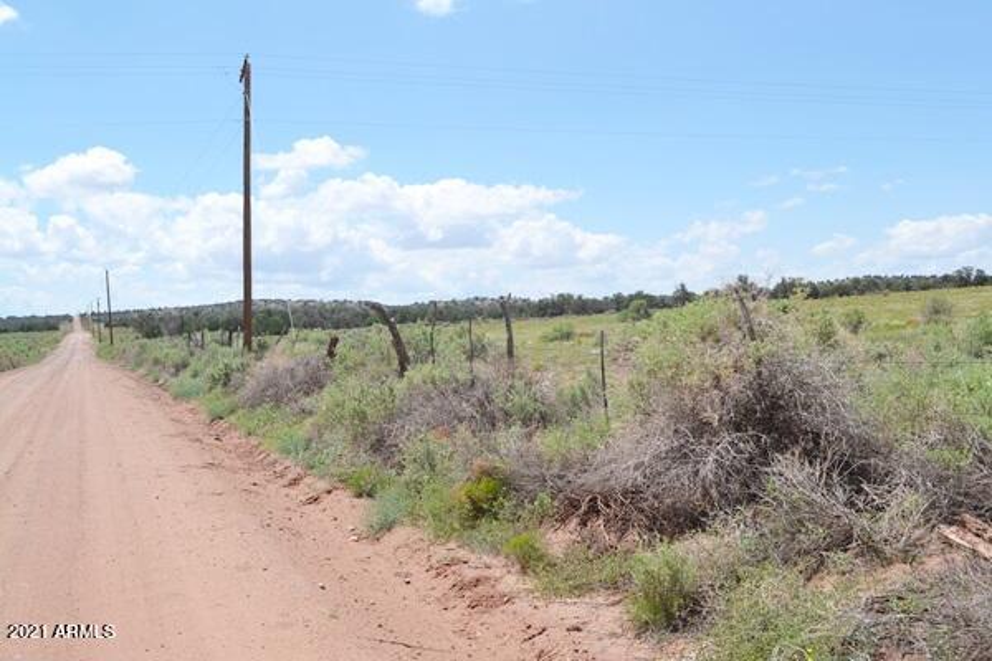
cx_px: 496
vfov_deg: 36.9
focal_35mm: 36
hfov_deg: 53.1
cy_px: 330
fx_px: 992
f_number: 8
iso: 100
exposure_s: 1/250
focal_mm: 24
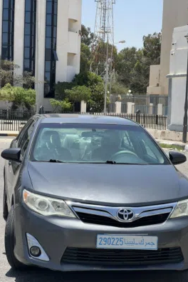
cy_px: 142
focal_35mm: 81
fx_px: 633
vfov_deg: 25.0
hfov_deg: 16.9
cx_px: 105
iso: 32
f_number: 2.8
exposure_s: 1/677
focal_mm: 9
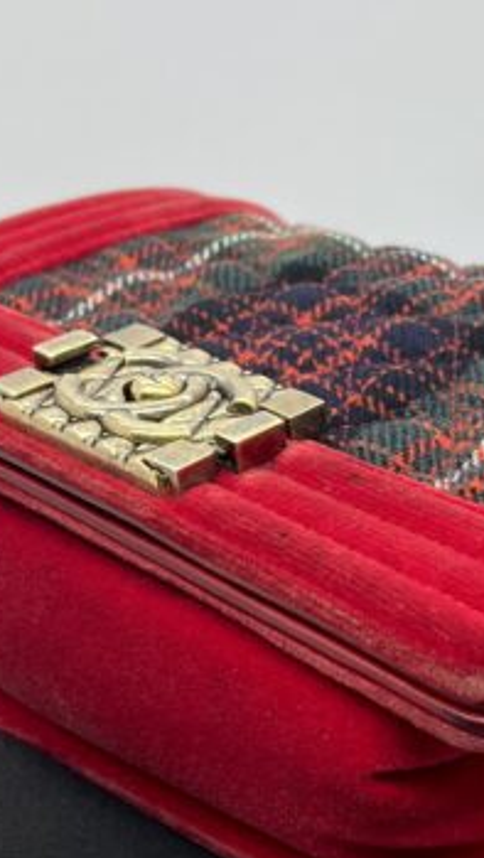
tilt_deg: -26.4
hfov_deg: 14.4
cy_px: 531
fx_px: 1889
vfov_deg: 25.5
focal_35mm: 83
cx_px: 474
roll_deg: +1.5
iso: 32
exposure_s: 1/108
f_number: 1.5
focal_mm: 5.7
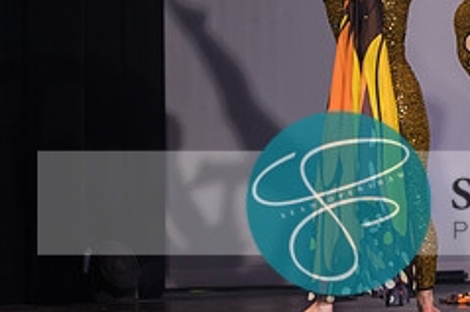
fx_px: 2218
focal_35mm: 170
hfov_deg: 11.9
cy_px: 3
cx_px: 545
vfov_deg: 8.0
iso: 500
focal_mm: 70
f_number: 2.8
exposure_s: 1/500
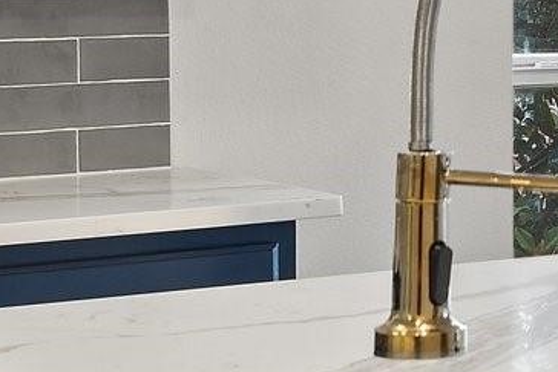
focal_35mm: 135
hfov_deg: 13.6
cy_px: -38
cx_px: 1015
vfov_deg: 10.1
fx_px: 2093
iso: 400
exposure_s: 1.3
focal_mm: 24
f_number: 9
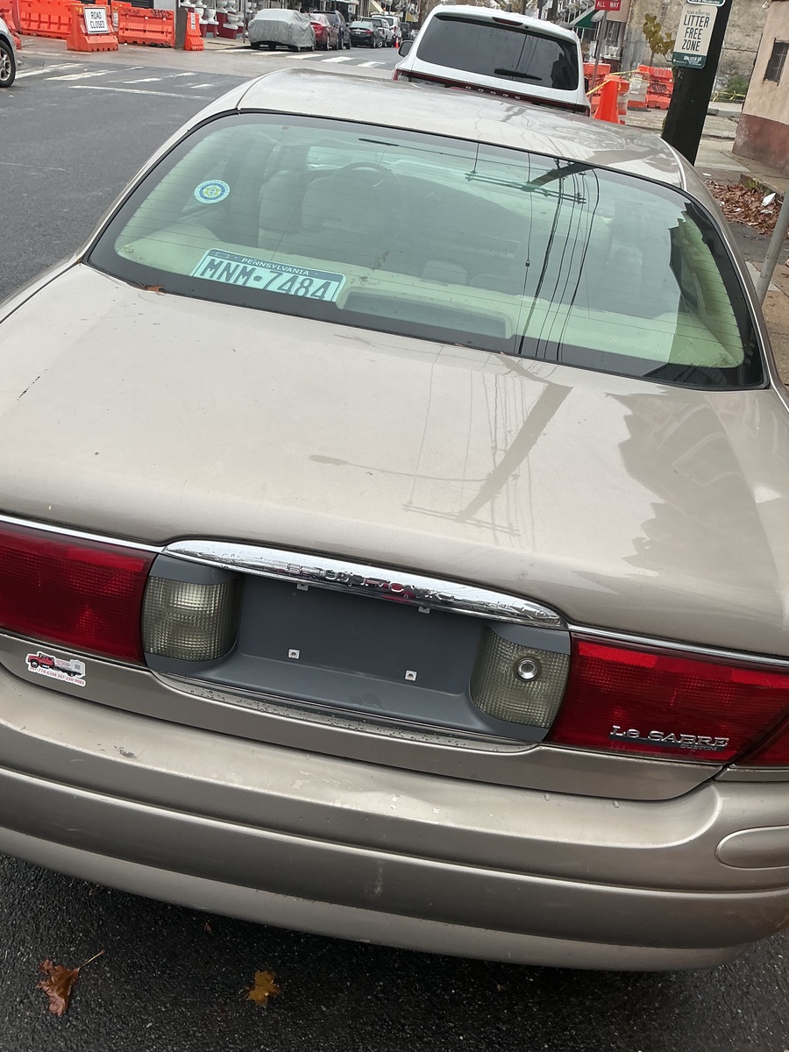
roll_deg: -5.0
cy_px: 526
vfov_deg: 61.7
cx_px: 394
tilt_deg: -29.5
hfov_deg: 48.2
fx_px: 881
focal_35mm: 29
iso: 20
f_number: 1.8
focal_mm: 3
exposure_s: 1/146
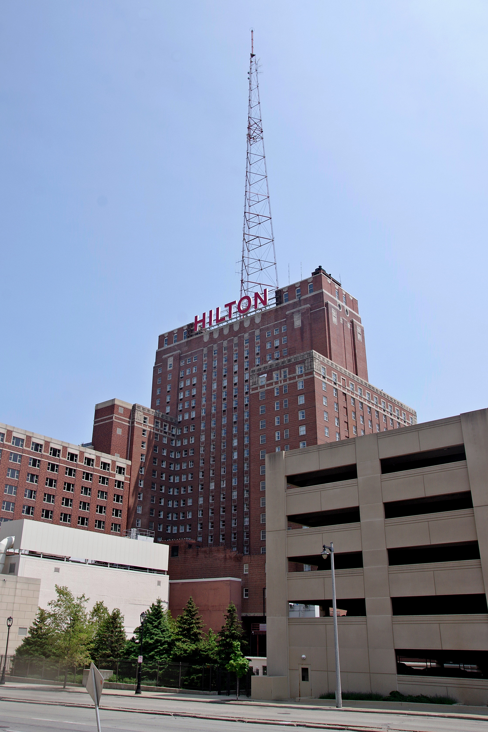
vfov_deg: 30.1
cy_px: 366
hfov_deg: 20.3
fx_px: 1362
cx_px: 244
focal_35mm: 67
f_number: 8
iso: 200
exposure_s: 1/250
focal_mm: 45
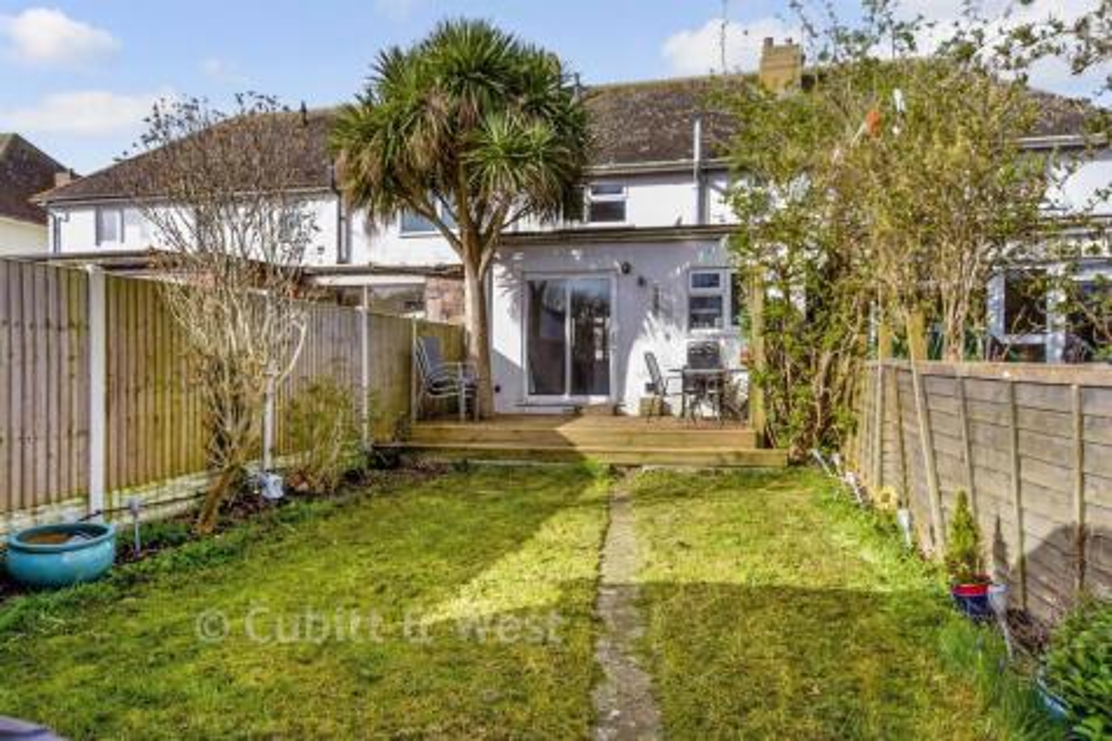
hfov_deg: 78.6
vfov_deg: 57.2
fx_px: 679
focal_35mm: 22
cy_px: 370
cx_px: 556
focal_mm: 15
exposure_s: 1/320
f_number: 8
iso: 200
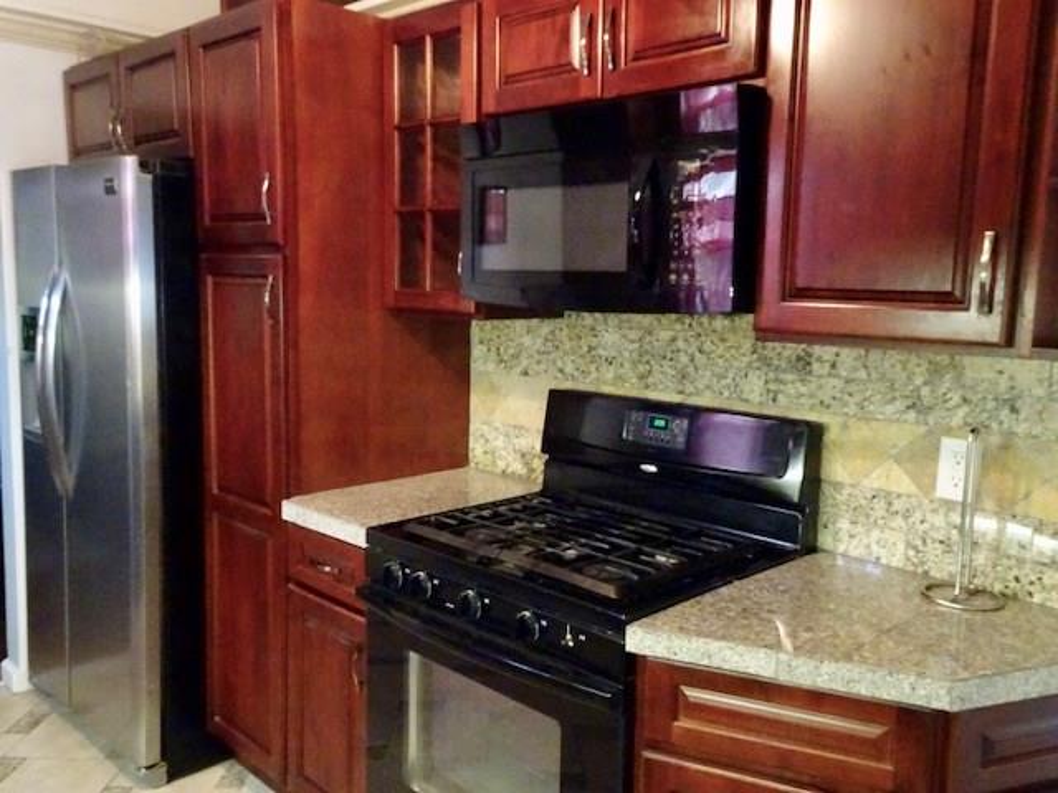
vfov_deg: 48.2
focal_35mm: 29
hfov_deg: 61.7
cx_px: 529
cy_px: 396
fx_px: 886
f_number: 3.5
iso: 3200
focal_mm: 4.92
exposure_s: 1/25
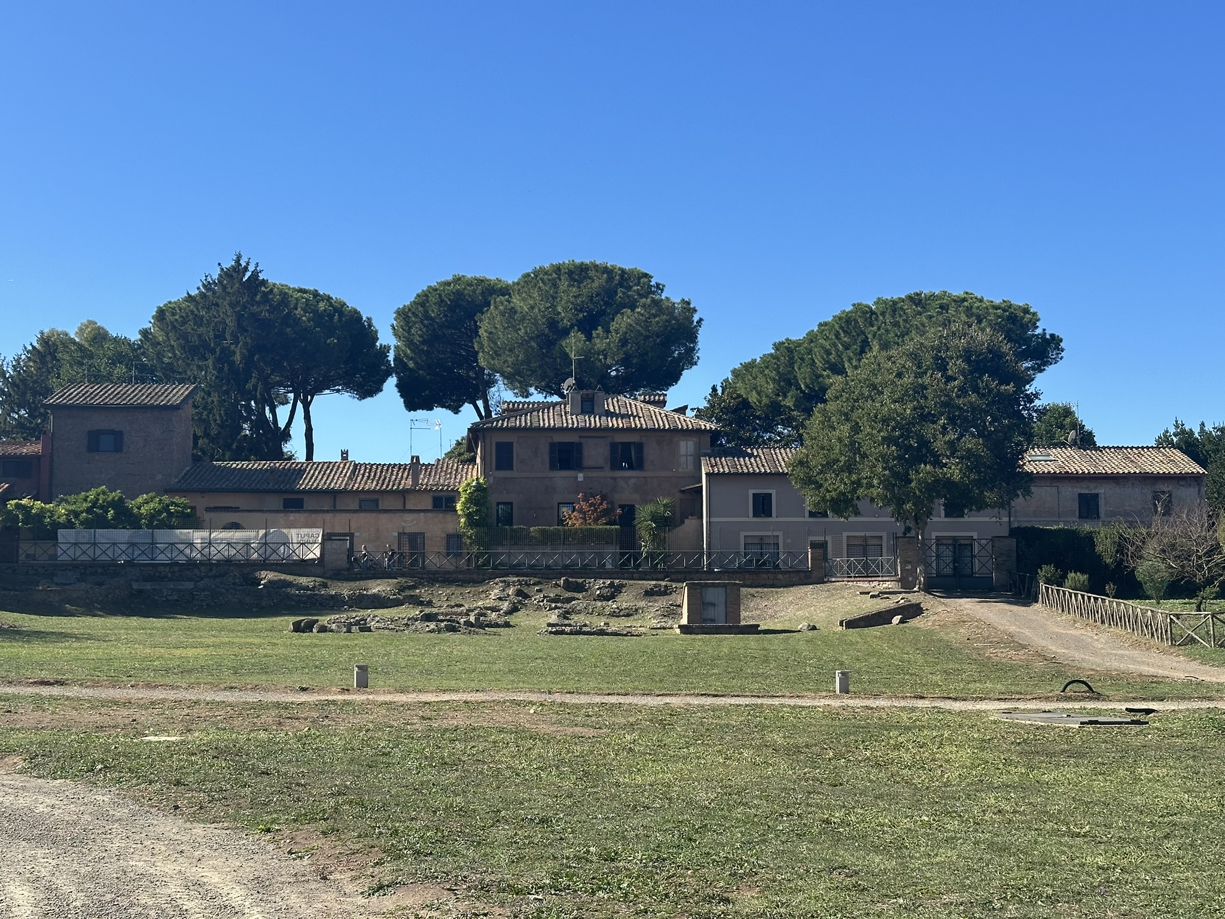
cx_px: 612
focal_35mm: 48
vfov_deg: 30.3
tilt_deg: +4.2
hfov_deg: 39.7
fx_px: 1699
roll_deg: +0.5
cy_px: 460
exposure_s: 1/3058
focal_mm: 6.86
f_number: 1.78
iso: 64
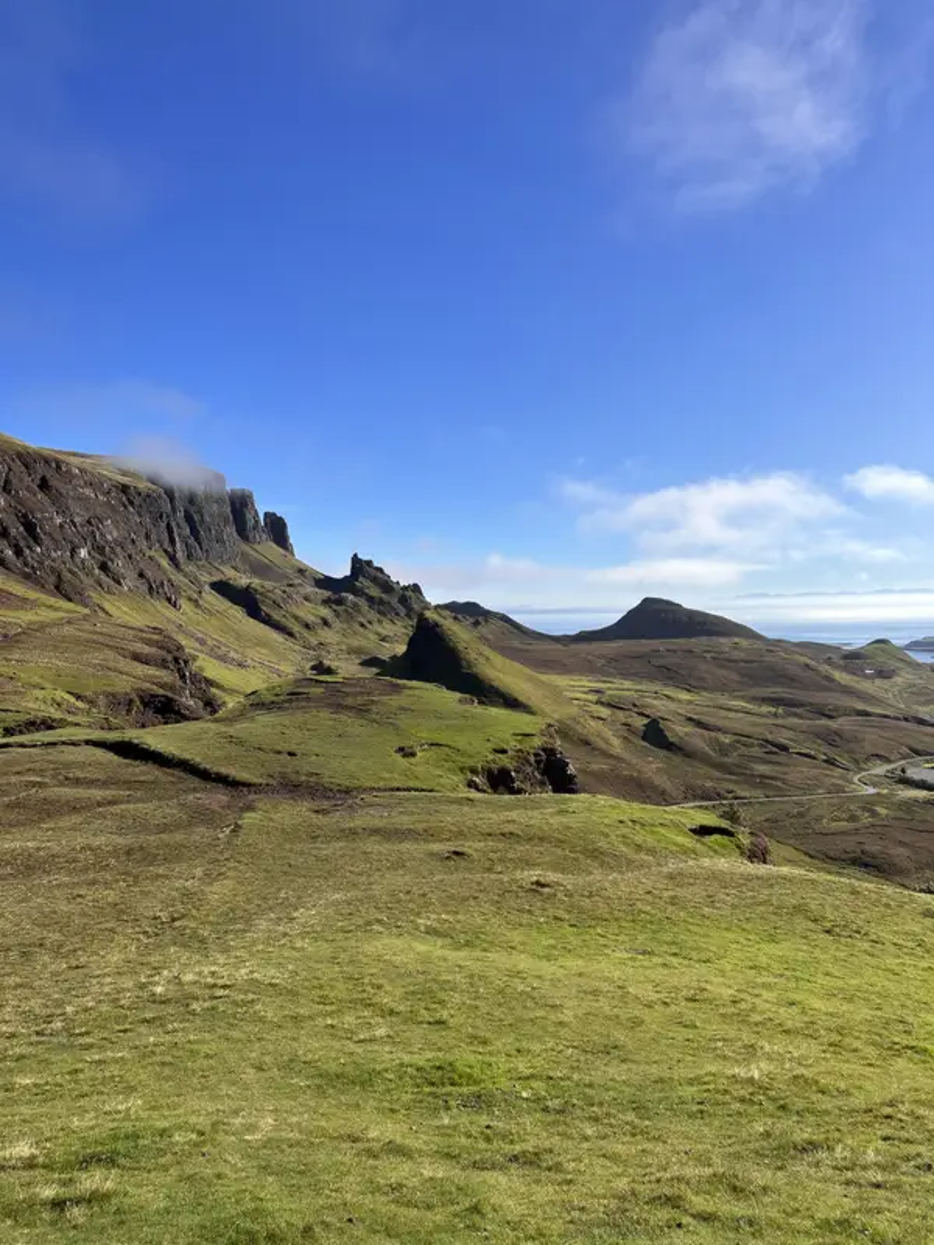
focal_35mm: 24
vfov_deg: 71.6
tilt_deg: -0.4
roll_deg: +1.3
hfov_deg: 56.8
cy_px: 622
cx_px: 467
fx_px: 863
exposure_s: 1/5263
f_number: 1.78
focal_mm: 6.86
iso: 80
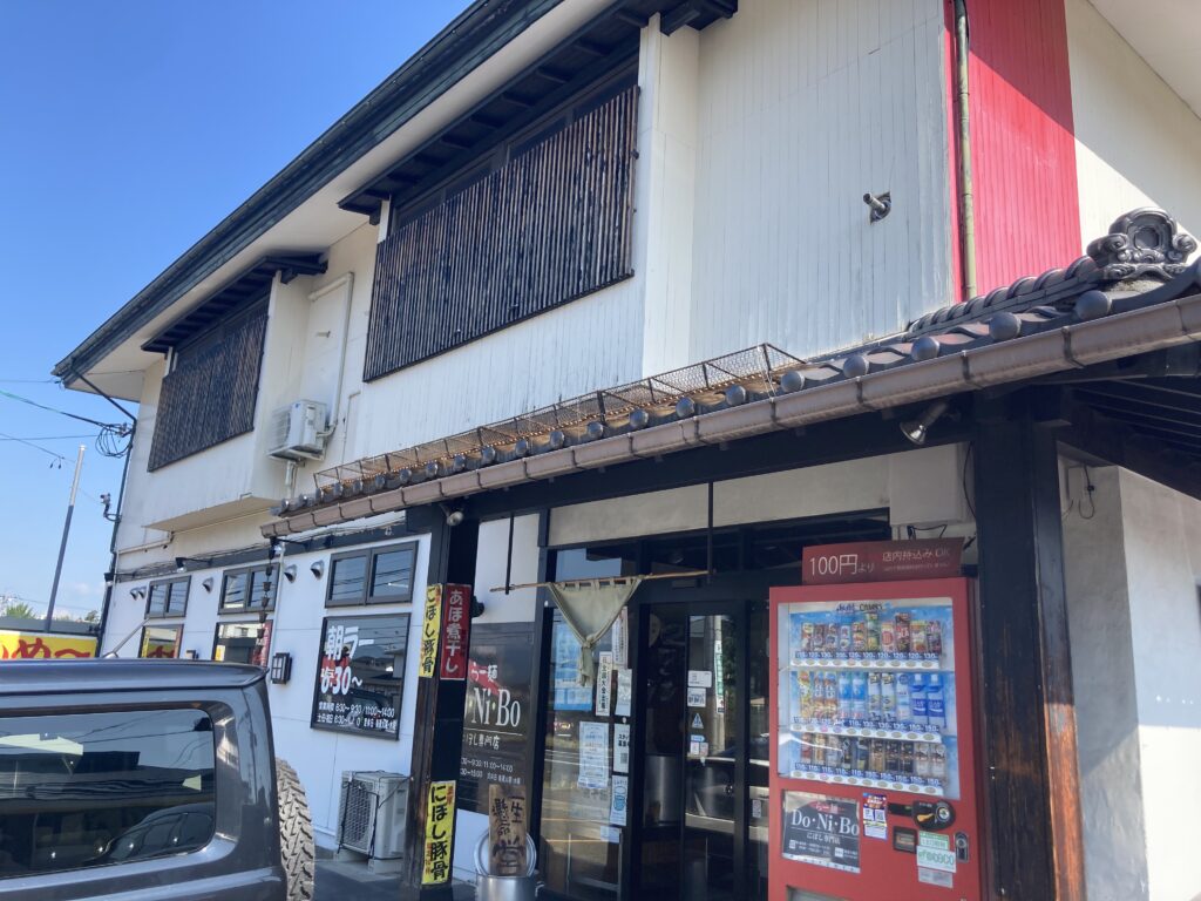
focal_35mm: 28
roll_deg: -2.7
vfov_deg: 49.7
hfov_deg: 63.4
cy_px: 450
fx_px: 971
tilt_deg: +15.3
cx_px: 600
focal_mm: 3.99
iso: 20
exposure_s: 1/750
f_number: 1.8
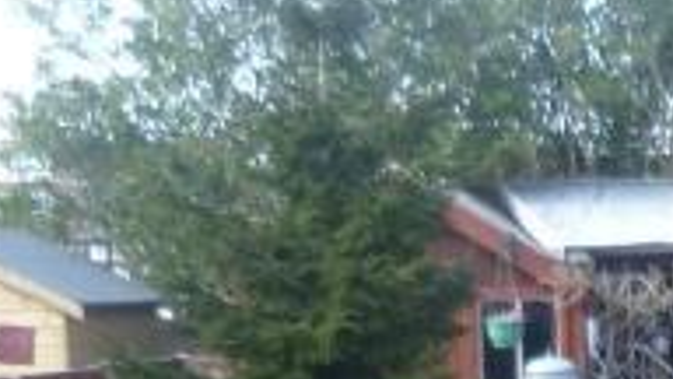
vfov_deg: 7.0
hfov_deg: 12.6
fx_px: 2909
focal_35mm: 163
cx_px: 985
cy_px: 926
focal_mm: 5
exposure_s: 1/125
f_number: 2.8
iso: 80
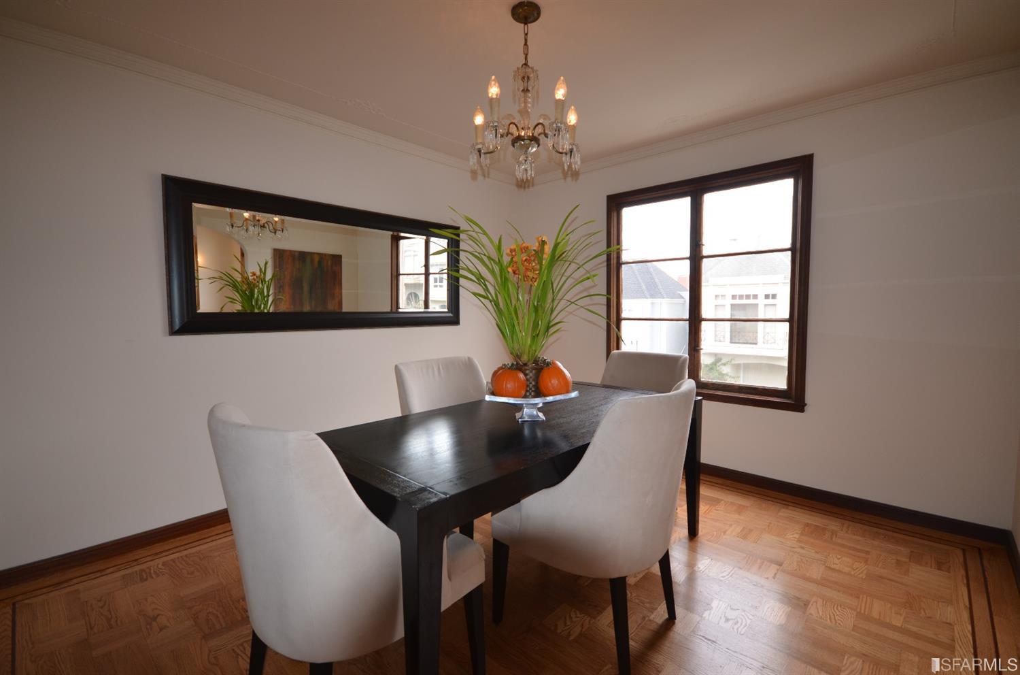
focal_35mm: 15
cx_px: 510
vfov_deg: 77.0
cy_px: 338
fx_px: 424
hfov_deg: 100.5
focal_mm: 10
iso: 200
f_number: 4
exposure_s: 1/125
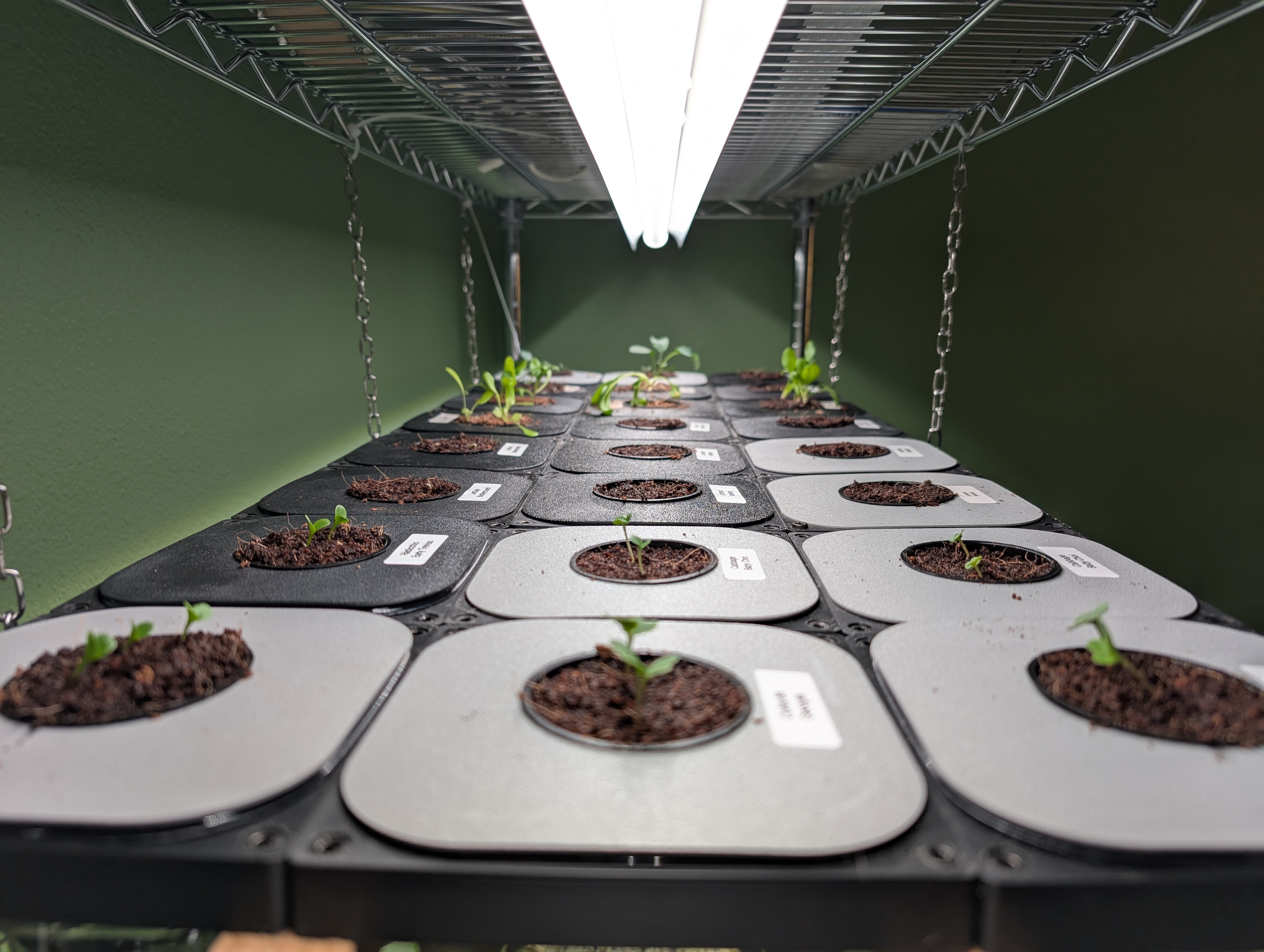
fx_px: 878
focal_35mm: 24
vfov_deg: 56.9
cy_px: 476
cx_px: 632
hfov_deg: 71.5
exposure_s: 1/120
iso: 20
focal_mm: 6.9
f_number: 1.68
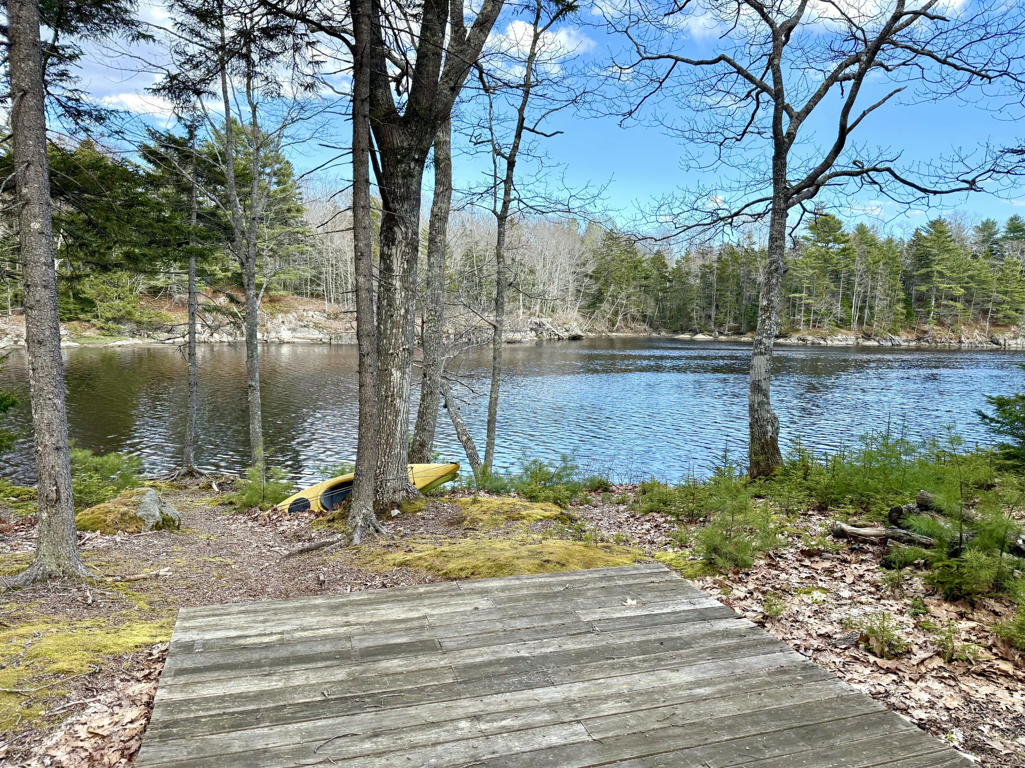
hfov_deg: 71.6
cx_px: 512
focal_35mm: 24
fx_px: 711
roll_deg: -1.4
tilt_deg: -6.5
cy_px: 384
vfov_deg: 56.8
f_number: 1.78
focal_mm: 6.76
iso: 100
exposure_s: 1/1689
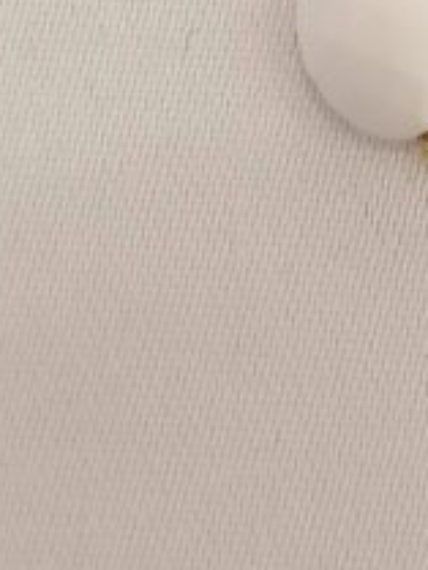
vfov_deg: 8.1
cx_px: 837
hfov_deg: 6.2
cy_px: -540
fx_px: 3870
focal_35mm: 235
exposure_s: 1/50
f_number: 1.8
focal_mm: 4.75
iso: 100
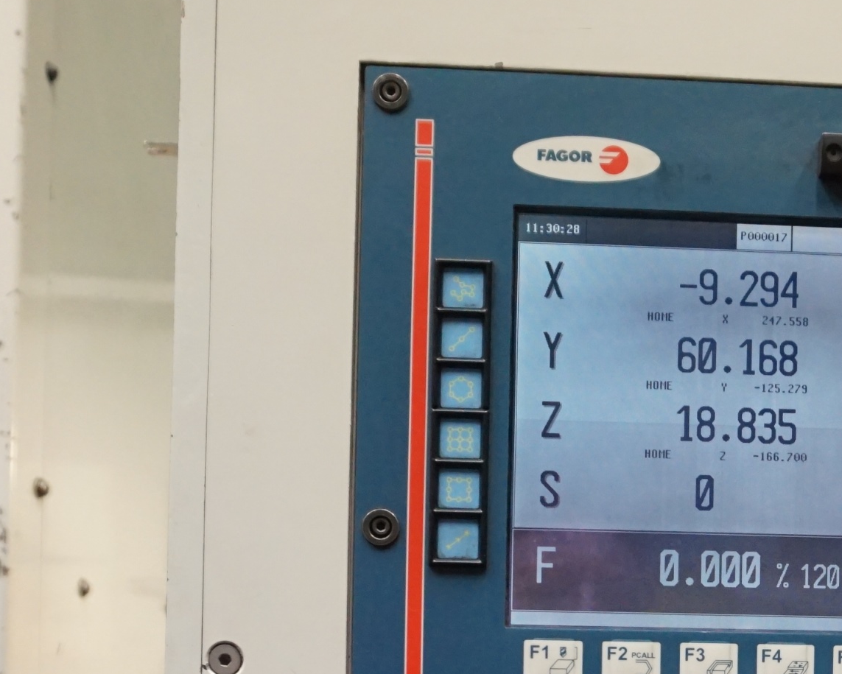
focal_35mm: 61
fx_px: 1521
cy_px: 701
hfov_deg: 29.5
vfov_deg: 23.7
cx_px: 780
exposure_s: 1/160
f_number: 3.5
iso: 2000
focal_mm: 16
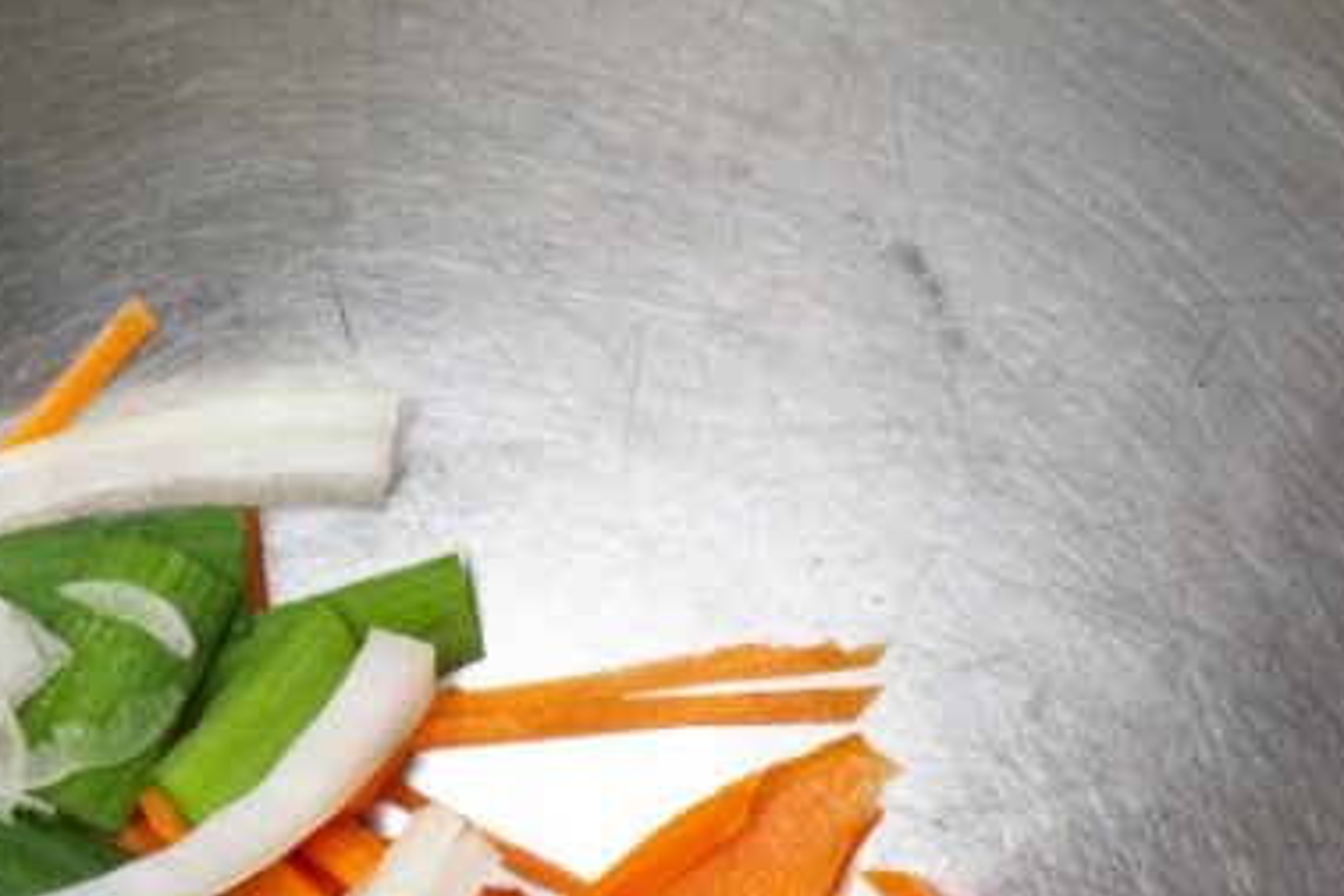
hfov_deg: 9.0
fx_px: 8287
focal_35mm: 222
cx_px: -679
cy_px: 727
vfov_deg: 6.2
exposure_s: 1/80
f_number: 11
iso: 200
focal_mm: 70
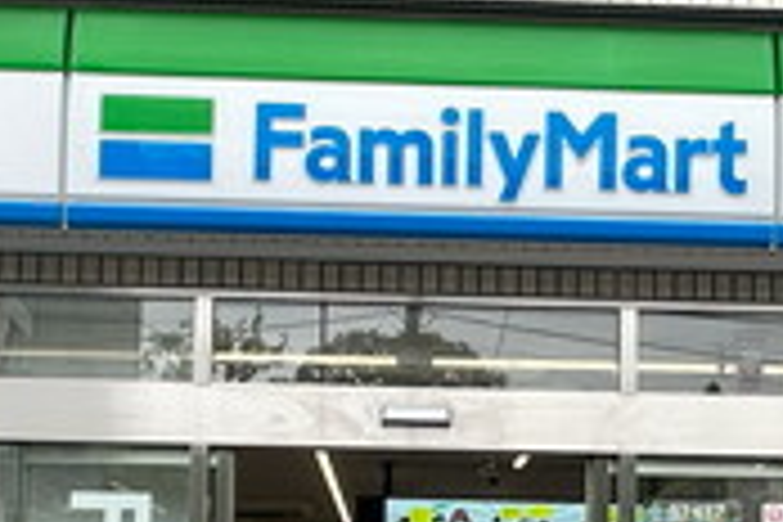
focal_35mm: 67
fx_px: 1457
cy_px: 500
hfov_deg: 30.0
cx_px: 464
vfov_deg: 19.8
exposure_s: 1/244
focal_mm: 2.22
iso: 40
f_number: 2.2
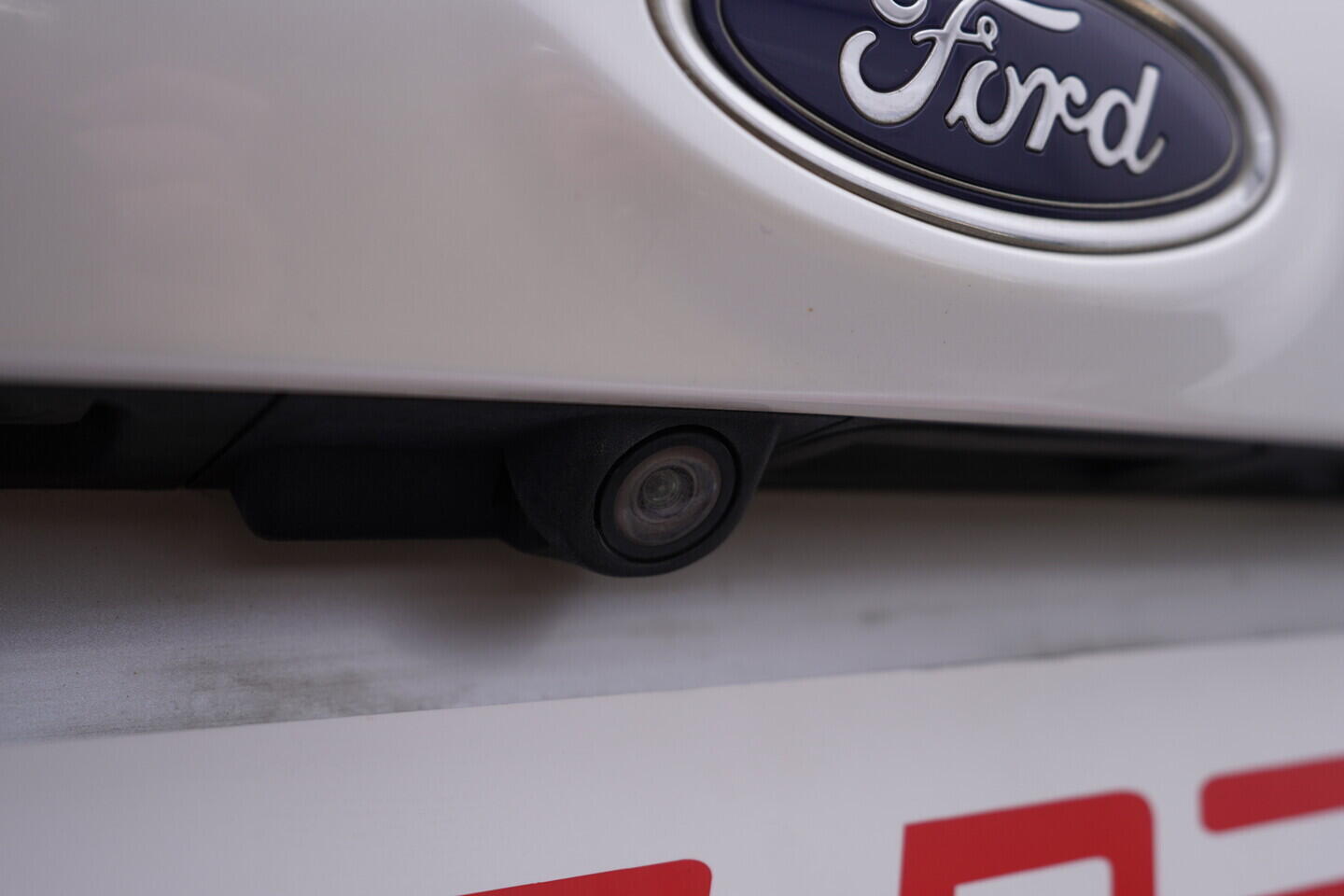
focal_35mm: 36
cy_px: 448
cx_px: 672
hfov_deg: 53.1
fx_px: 1344
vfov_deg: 36.9
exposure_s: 1/60
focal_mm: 24
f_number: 4
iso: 125
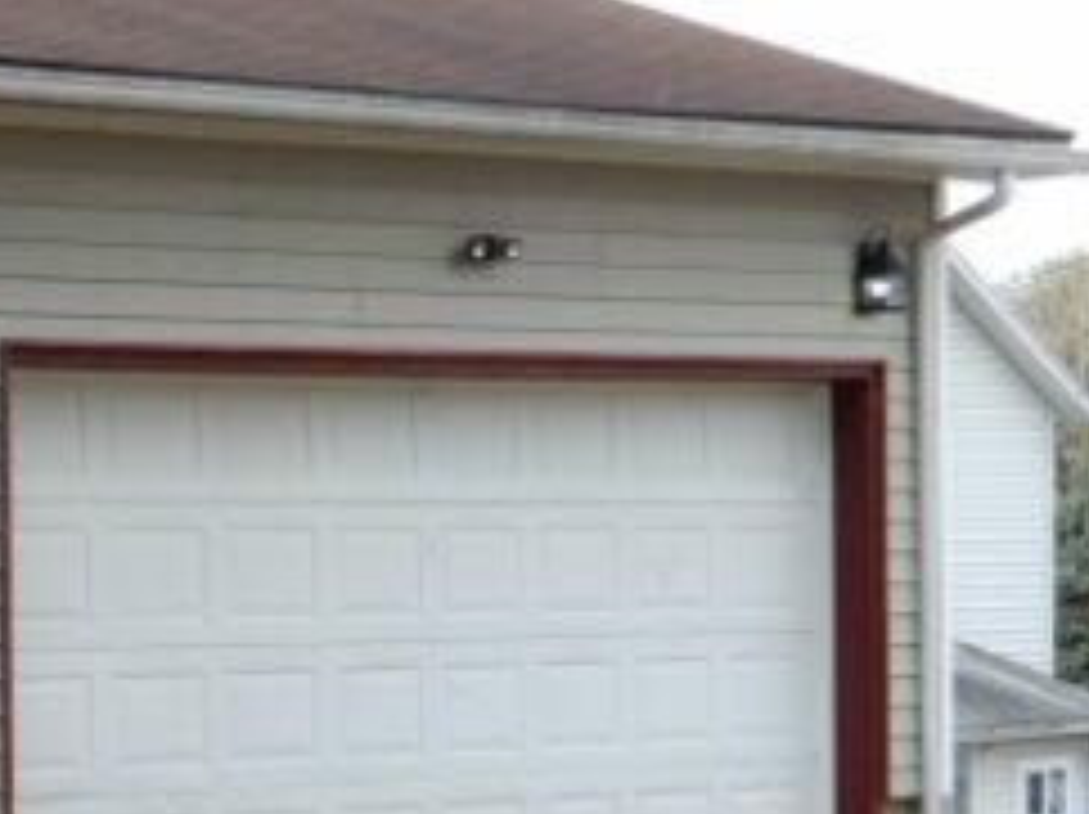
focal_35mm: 151
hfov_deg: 12.7
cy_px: 643
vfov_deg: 9.8
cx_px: -338
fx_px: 4746
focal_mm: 10.2
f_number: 4.5
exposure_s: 1/160
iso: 80
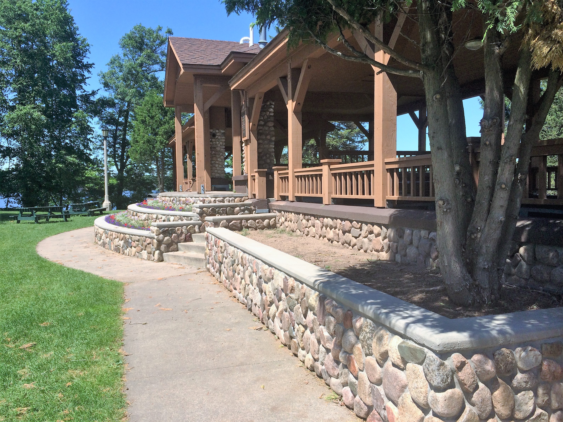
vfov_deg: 48.2
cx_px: 282
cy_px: 211
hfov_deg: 61.7
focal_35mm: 29
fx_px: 472
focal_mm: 4.15
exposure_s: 1/1368
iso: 32
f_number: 2.2
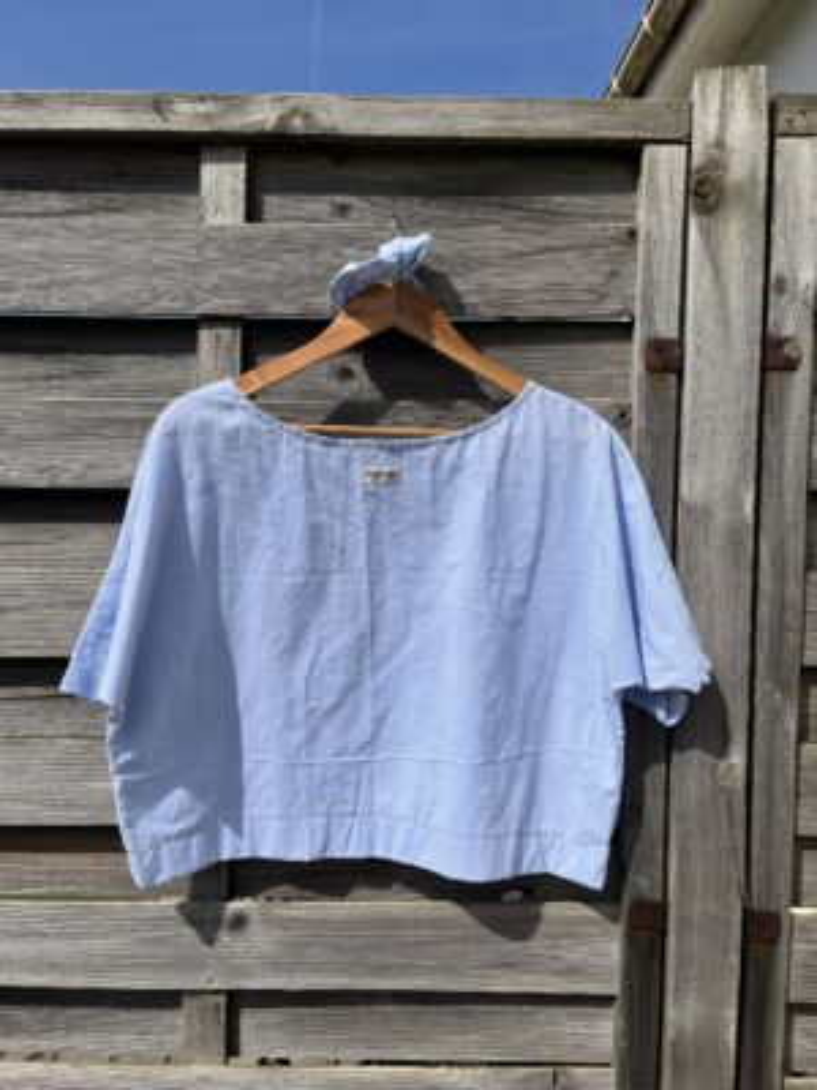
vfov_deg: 67.3
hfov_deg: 53.1
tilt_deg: -1.7
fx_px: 818
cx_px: 408
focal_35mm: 26
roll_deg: -0.4
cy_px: 545
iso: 50
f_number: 1.6
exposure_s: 1/7353
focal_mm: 5.1
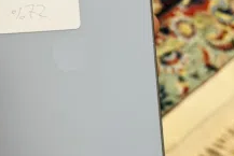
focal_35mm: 92
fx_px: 598
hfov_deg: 22.1
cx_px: 92
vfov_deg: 14.9
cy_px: 51
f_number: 1.78
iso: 250
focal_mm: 6.86
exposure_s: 1/50
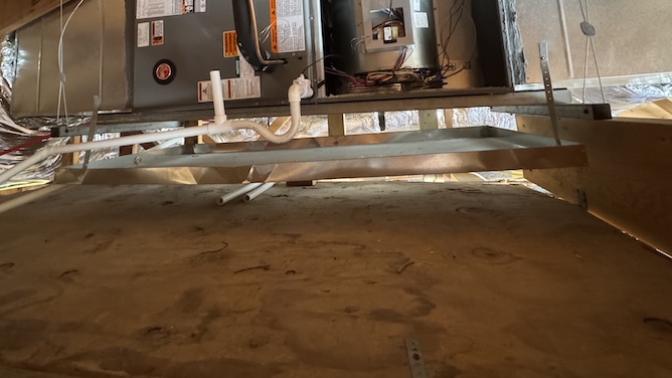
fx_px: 339
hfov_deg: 89.4
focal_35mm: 19
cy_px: 71
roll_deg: +2.1
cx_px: 310
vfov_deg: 54.1
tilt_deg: +7.7
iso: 1250
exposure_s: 1/60
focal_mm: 2.22
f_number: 2.2
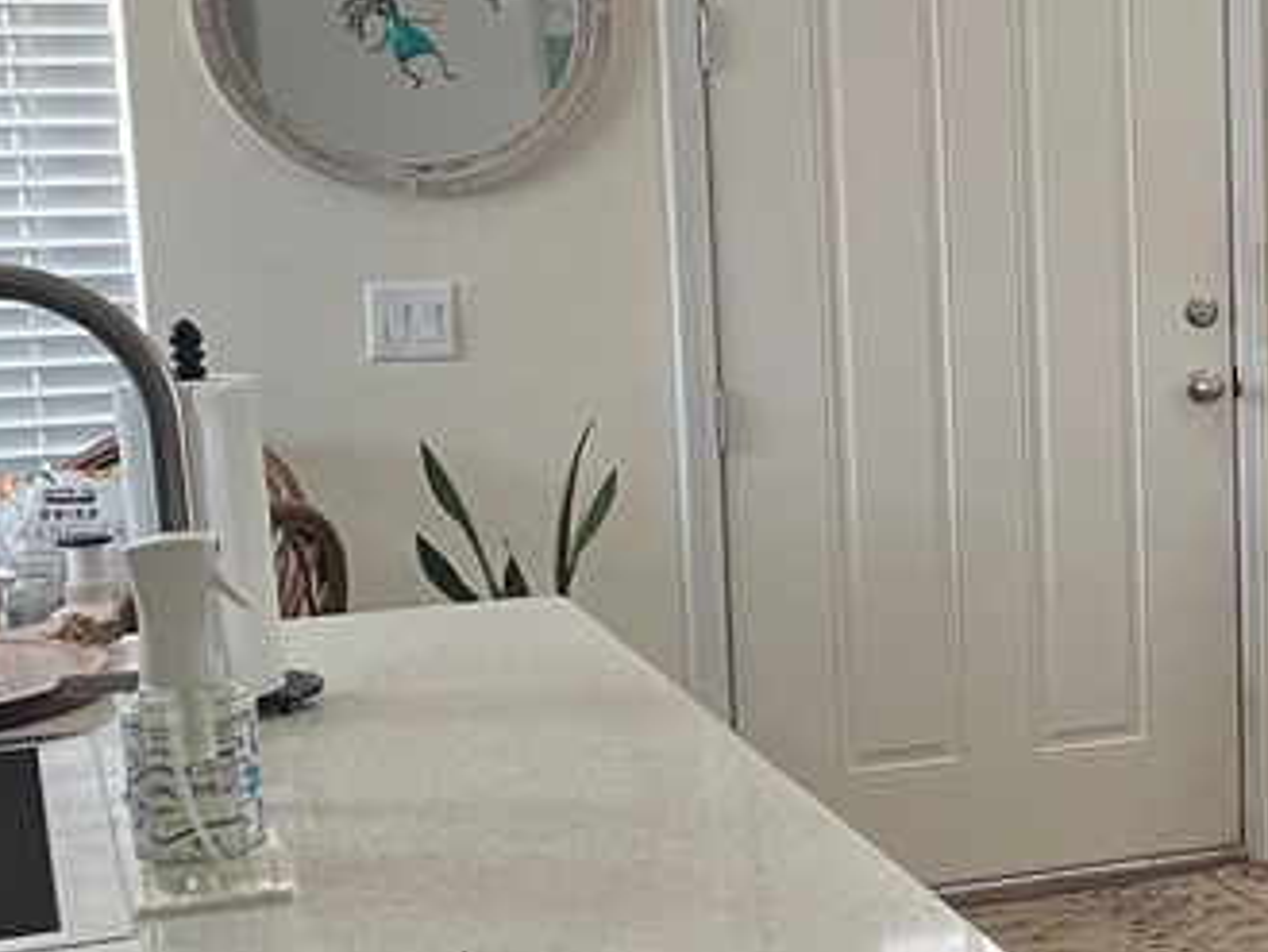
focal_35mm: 81
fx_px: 2968
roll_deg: +0.0
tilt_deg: -8.6
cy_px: 551
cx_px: 1927
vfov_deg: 18.2
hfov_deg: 20.5
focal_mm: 4.2
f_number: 1.6
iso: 125
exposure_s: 1/93
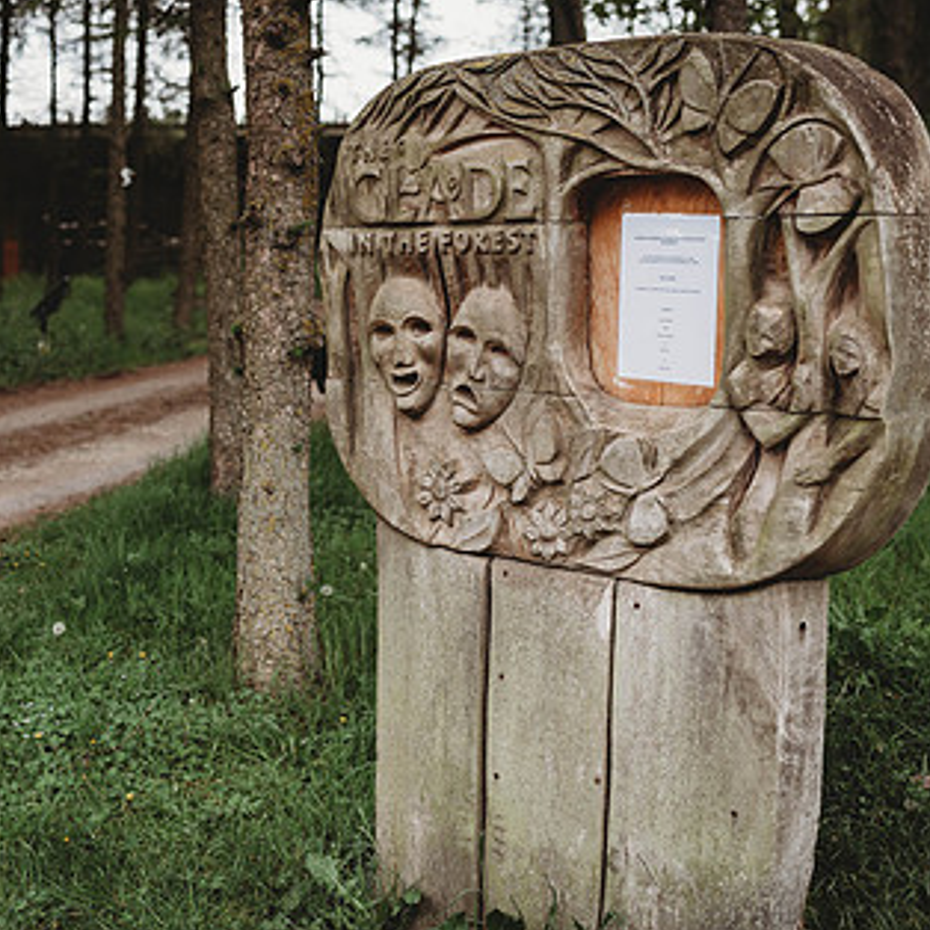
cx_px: 190
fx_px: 1672
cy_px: 419
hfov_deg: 30.4
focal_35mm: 55
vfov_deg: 31.1
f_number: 2.2
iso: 200
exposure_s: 1/640
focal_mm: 35
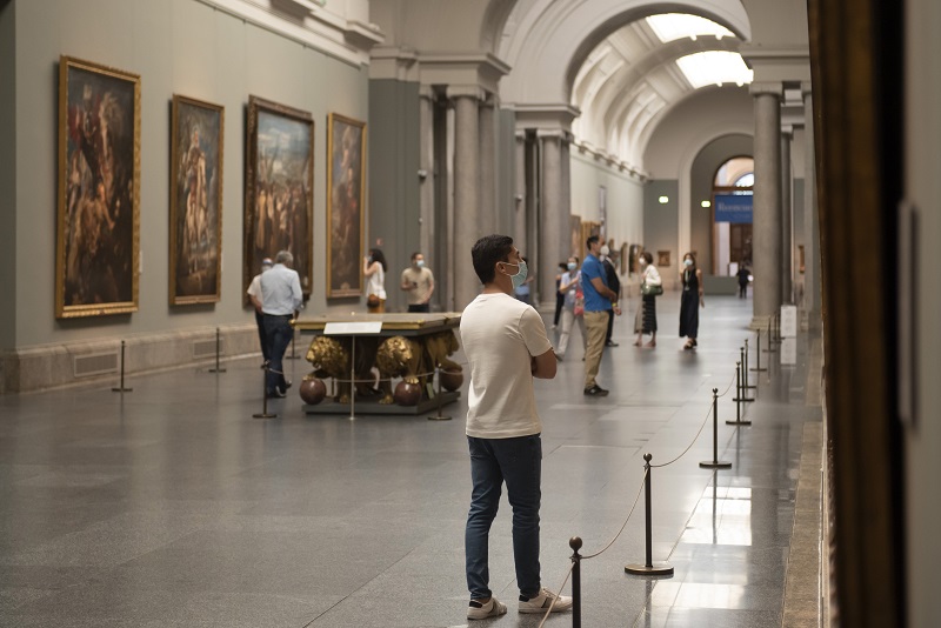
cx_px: 470
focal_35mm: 58
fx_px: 1517
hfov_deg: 34.5
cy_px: 314
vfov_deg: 23.4
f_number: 2.8
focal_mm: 58
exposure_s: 1/125
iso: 1600
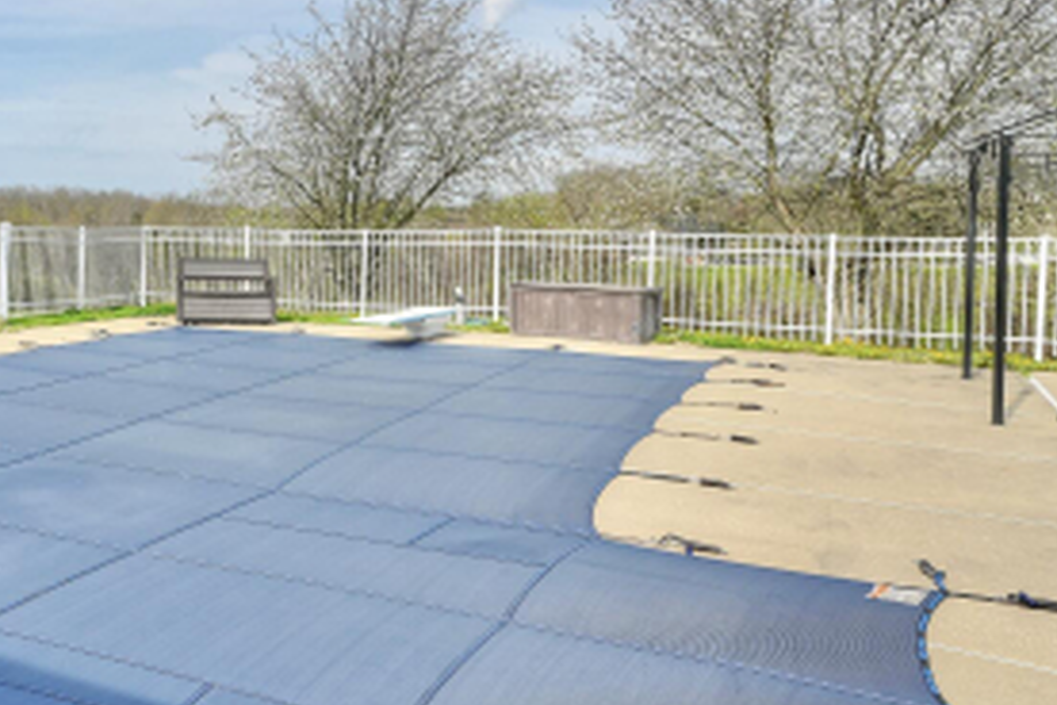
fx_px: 1116
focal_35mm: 38
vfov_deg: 34.7
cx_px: 50
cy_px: 230
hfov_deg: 44.6
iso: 100
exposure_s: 1/50
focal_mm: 14
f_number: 11
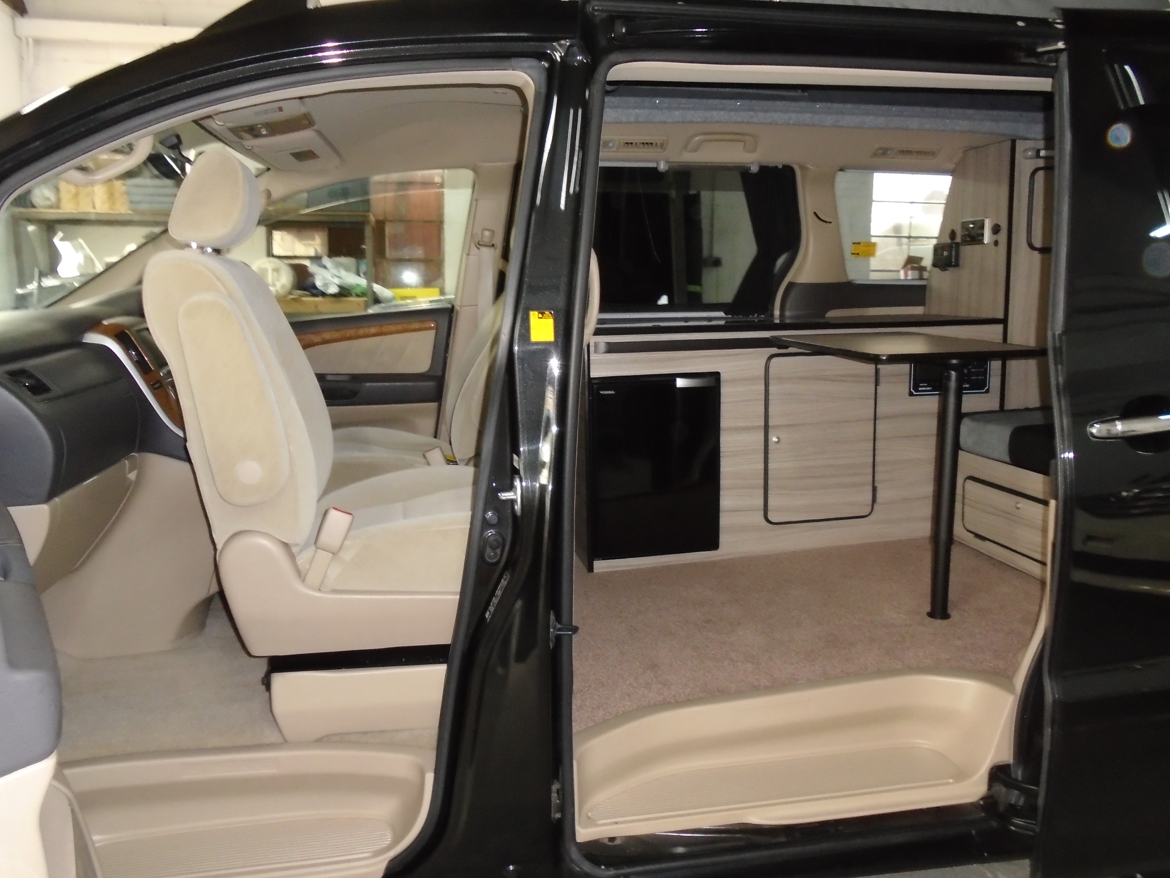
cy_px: 426
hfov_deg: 65.3
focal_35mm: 27
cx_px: 602
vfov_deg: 51.3
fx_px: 913
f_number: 3.2
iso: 400
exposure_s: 1/30
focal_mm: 4.6
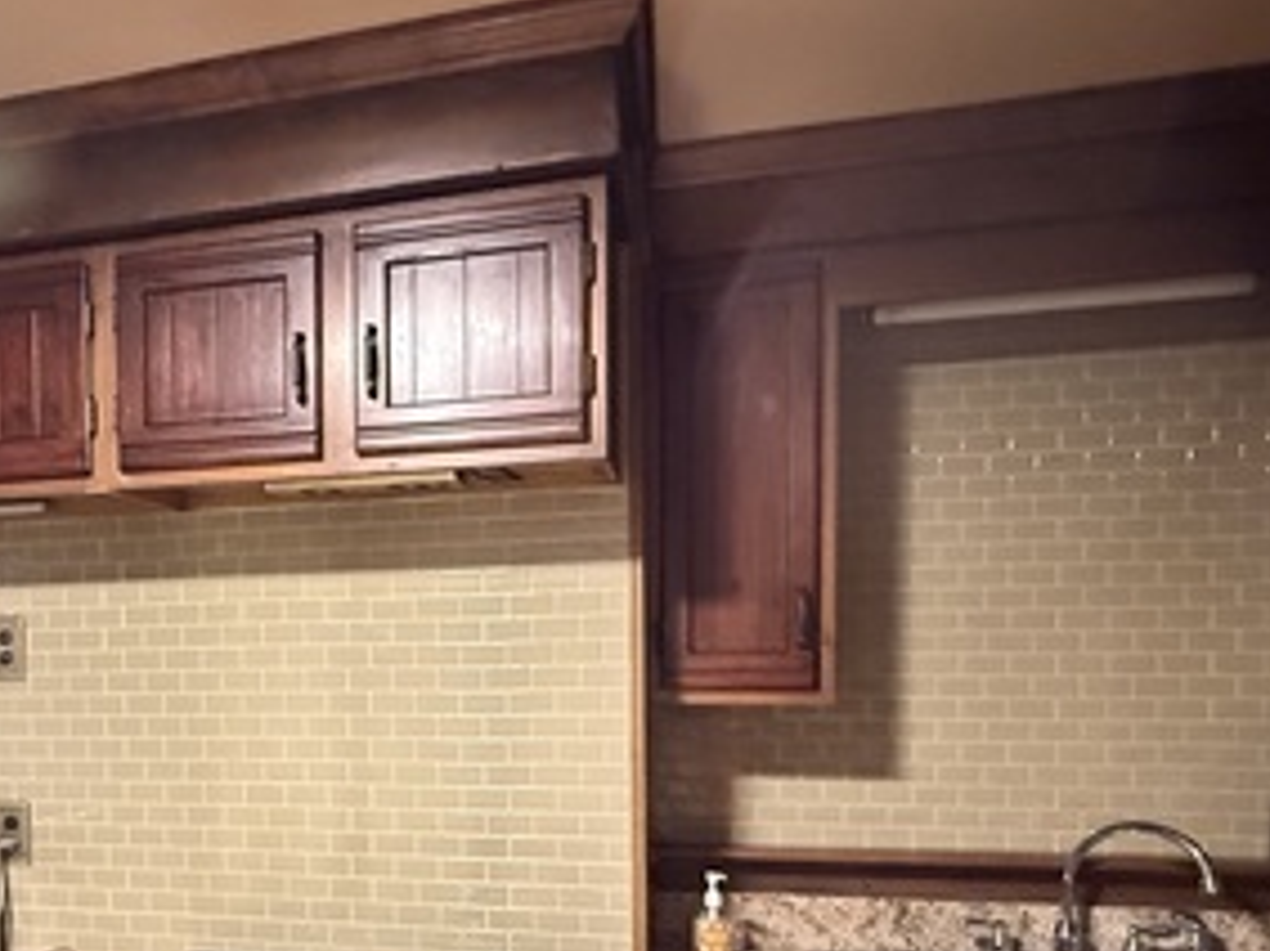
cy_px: 709
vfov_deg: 41.7
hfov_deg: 53.0
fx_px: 1210
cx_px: 325
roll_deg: +0.9
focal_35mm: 33
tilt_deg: -1.0
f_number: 2.2
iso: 1250
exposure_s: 1/30
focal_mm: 2.22
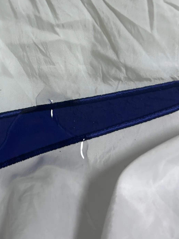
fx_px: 331
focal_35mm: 48
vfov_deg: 39.2
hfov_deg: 29.9
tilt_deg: -76.8
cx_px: 48
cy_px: 78
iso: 100
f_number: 1.5
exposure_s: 1/50
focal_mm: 5.7
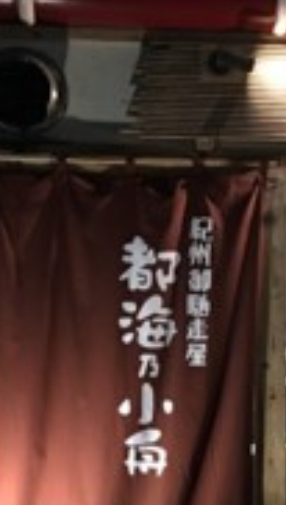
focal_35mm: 78
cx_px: 250
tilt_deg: -0.8
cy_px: 325
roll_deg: -0.6
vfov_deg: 27.0
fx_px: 1047
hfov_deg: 15.4
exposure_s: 1/4
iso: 64
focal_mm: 4.15
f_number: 2.2
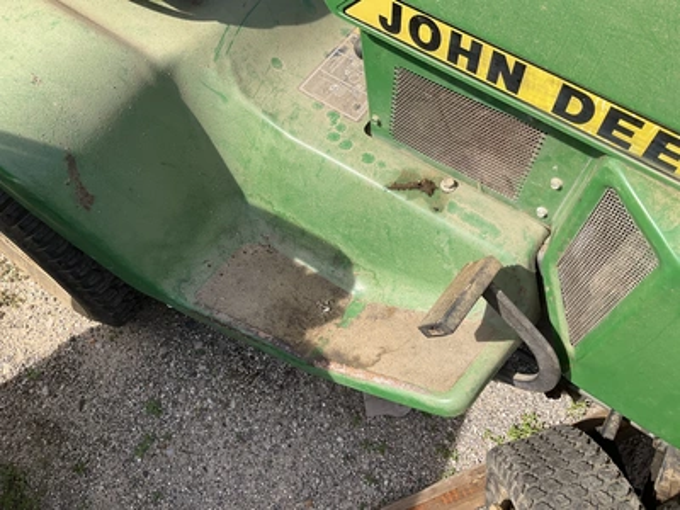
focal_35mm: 29
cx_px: 340
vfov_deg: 48.2
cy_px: 255
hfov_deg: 61.7
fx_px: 570
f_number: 1.8
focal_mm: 3
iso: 25
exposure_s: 1/829
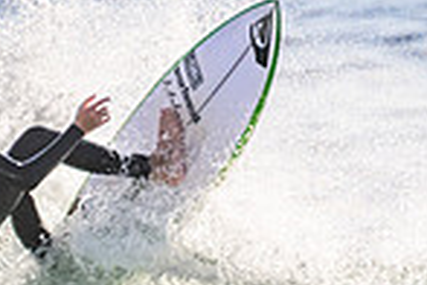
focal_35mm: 2844
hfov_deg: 0.7
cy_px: 316
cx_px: 52
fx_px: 33730
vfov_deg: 0.5
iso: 1000
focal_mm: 720
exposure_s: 1/2000
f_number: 11
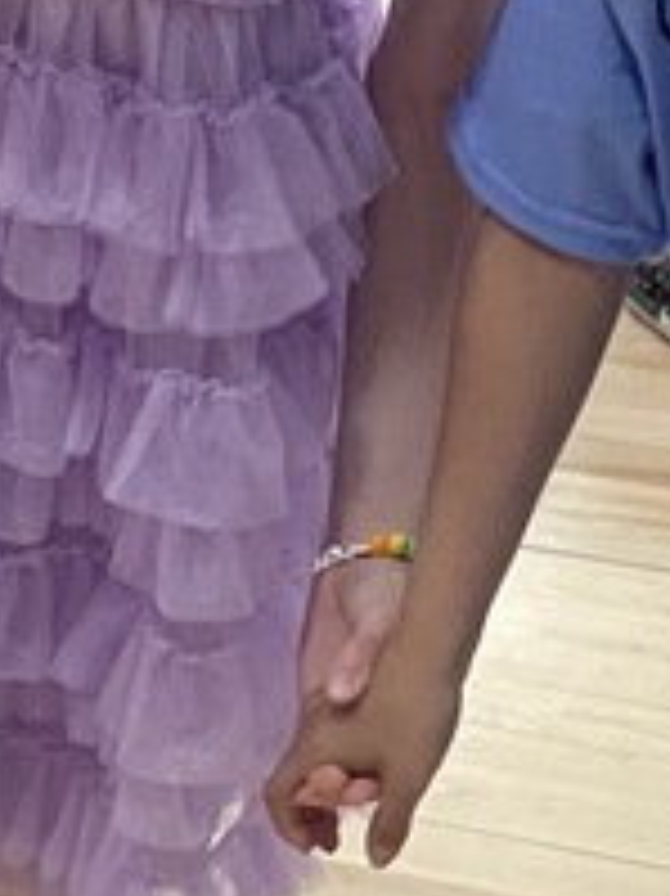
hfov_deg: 11.0
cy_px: 261
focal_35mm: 134
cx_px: 486
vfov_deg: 14.7
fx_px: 3462
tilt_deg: -23.6
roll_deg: +1.6
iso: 200
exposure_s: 1/60
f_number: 1.6
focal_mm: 4.2
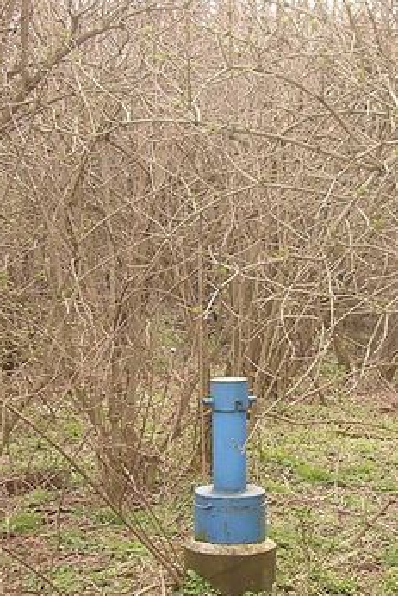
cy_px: 410
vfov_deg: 27.5
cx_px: 283
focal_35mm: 73
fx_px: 1209
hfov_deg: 18.6
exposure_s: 1/101
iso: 100
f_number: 2.8
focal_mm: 5.8
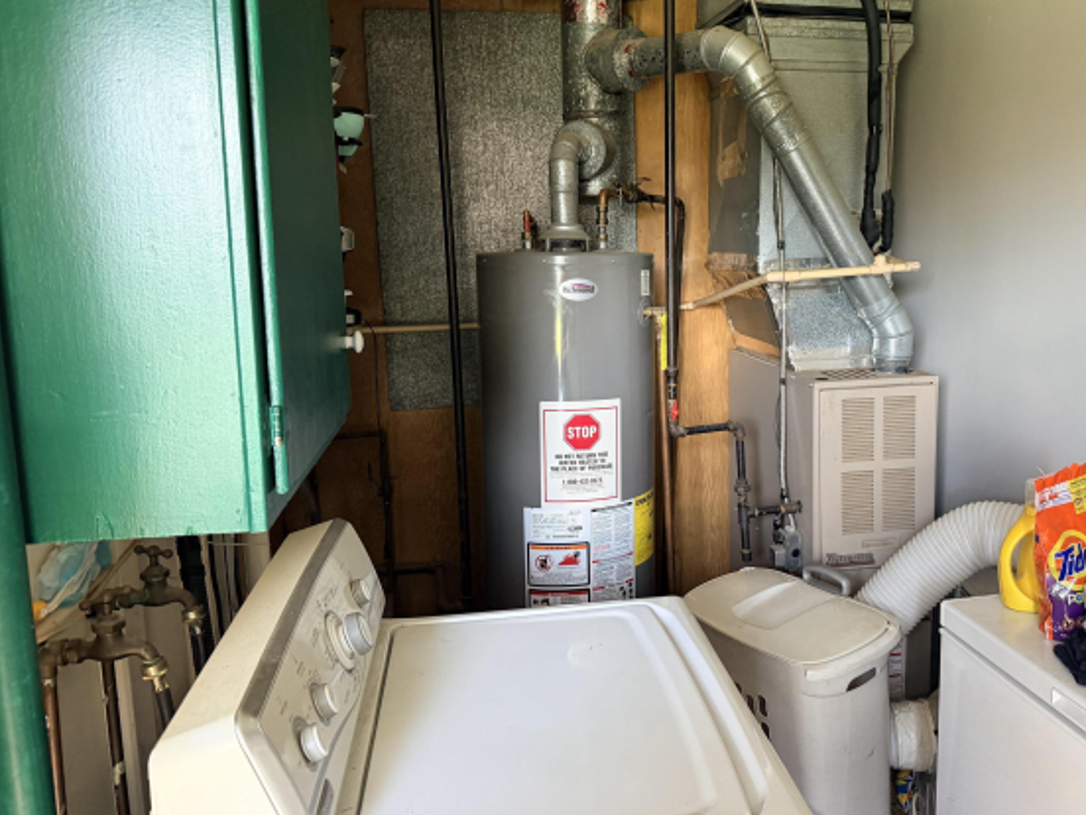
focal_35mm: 29
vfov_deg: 48.2
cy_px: 382
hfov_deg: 61.3
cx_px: 631
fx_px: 910
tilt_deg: -8.1
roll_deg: +1.7
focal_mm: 6.76
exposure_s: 1/60
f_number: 1.78
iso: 320
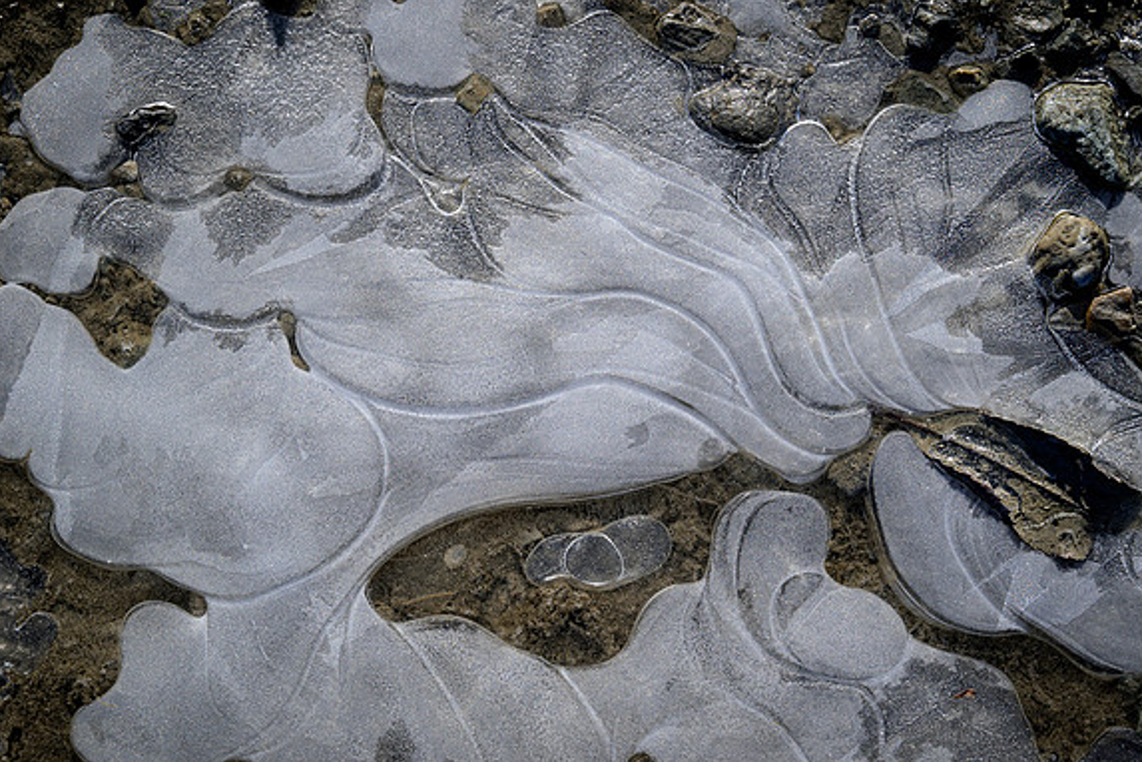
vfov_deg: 17.7
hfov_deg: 26.3
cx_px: 576
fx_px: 2442
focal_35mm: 77
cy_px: 380
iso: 400
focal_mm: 76
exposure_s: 1/160
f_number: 16
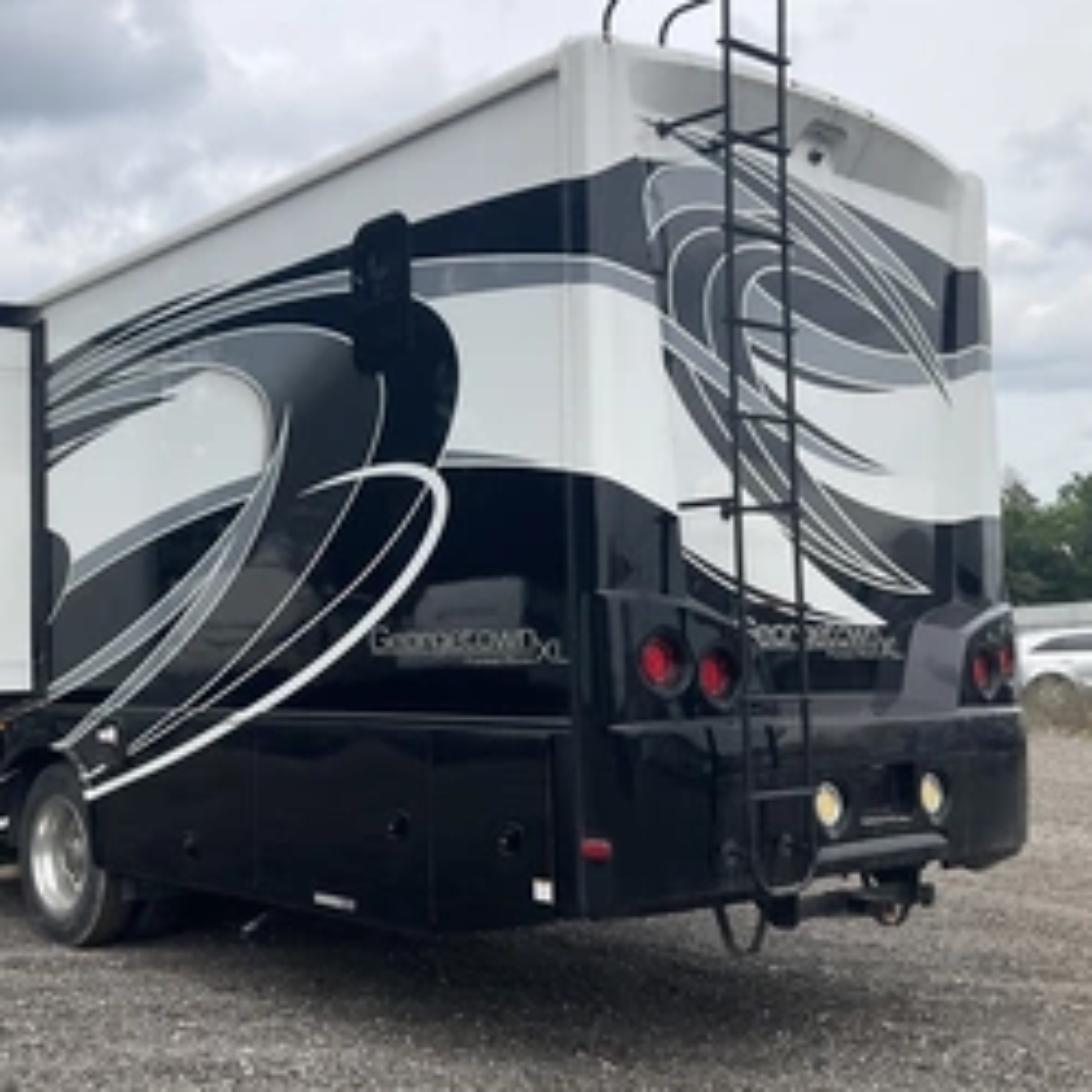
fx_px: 1463
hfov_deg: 40.1
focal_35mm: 41
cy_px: 572
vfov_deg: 40.9
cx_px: 310
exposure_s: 1/1279
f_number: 1.8
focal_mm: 3
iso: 25
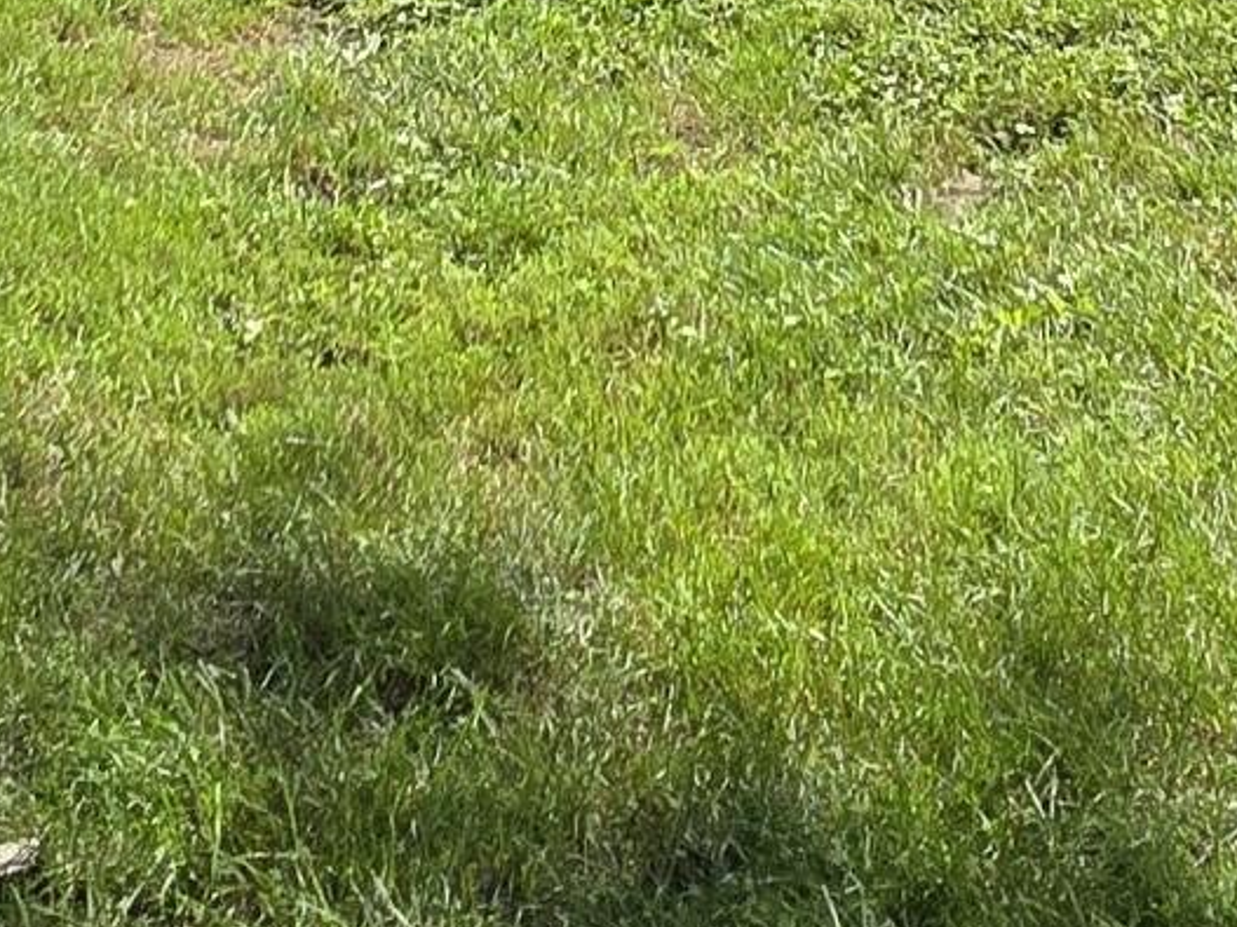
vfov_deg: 15.4
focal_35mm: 74
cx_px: 500
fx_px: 2644
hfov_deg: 26.3
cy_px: -1000
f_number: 2.2
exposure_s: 1/1654
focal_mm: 2.2
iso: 50
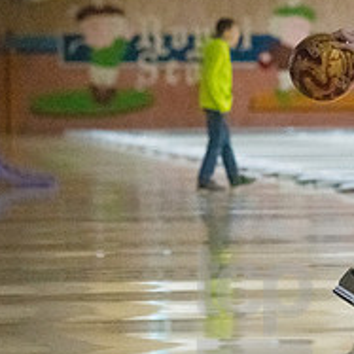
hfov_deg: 5.3
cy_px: 50
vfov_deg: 5.3
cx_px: 524
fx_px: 3807
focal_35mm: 329
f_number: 4
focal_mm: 125
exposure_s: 1/1000
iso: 10000
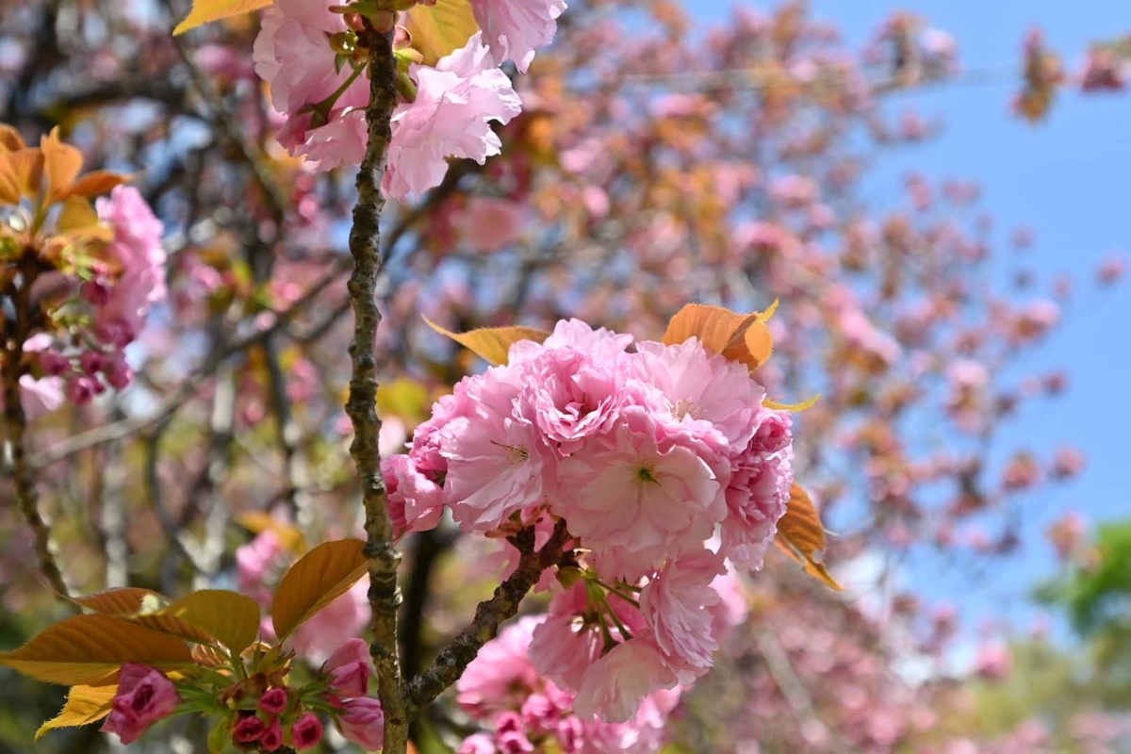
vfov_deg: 43.6
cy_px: 377
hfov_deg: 61.9
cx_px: 566
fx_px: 942
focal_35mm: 30
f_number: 4
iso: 250
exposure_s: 1/2500
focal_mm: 30
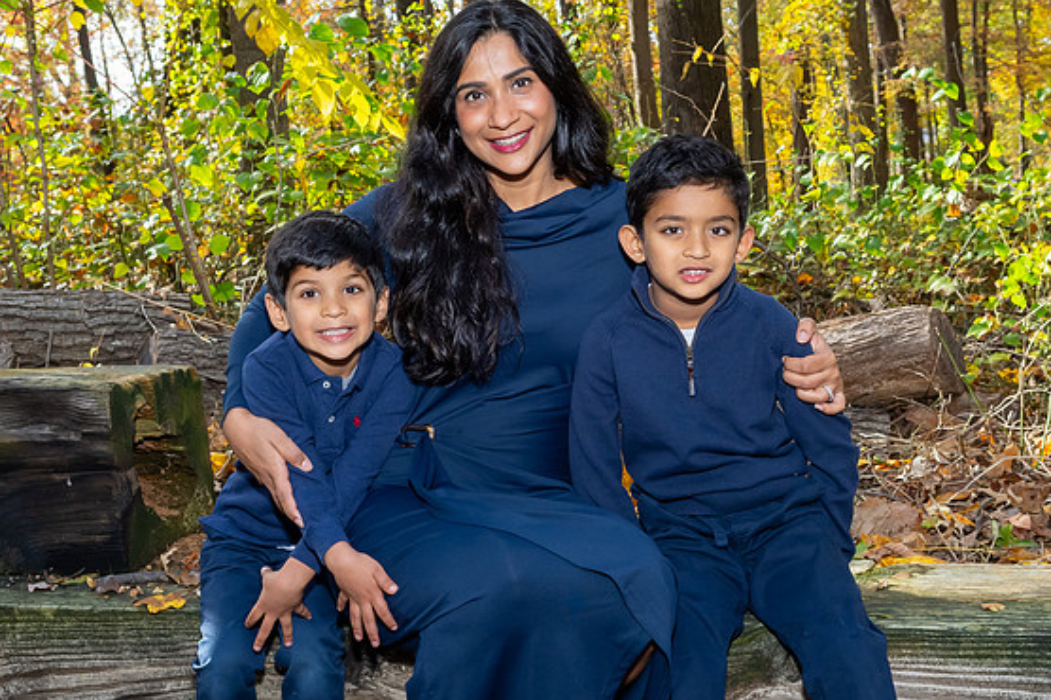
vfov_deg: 27.0
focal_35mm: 50
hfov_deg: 39.6
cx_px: 561
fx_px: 1459
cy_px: 321
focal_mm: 26
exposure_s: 1/250
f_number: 7.1
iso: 800
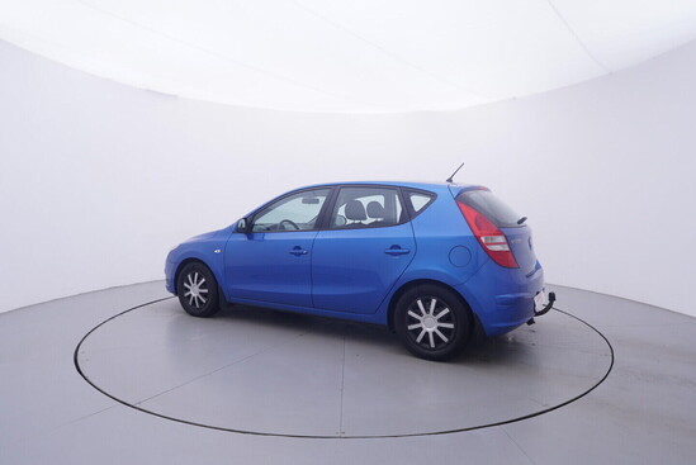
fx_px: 435
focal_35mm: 22
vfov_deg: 56.2
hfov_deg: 77.3
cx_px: 348
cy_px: 232
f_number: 5
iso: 200
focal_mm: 15
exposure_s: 1/80
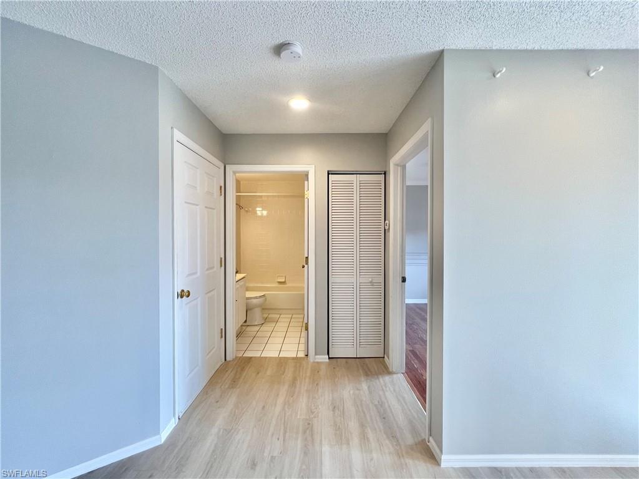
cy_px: 240
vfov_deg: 89.9
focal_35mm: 13
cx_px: 320
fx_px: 240
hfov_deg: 106.2
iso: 80
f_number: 1.8
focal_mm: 1.57
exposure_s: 1/120
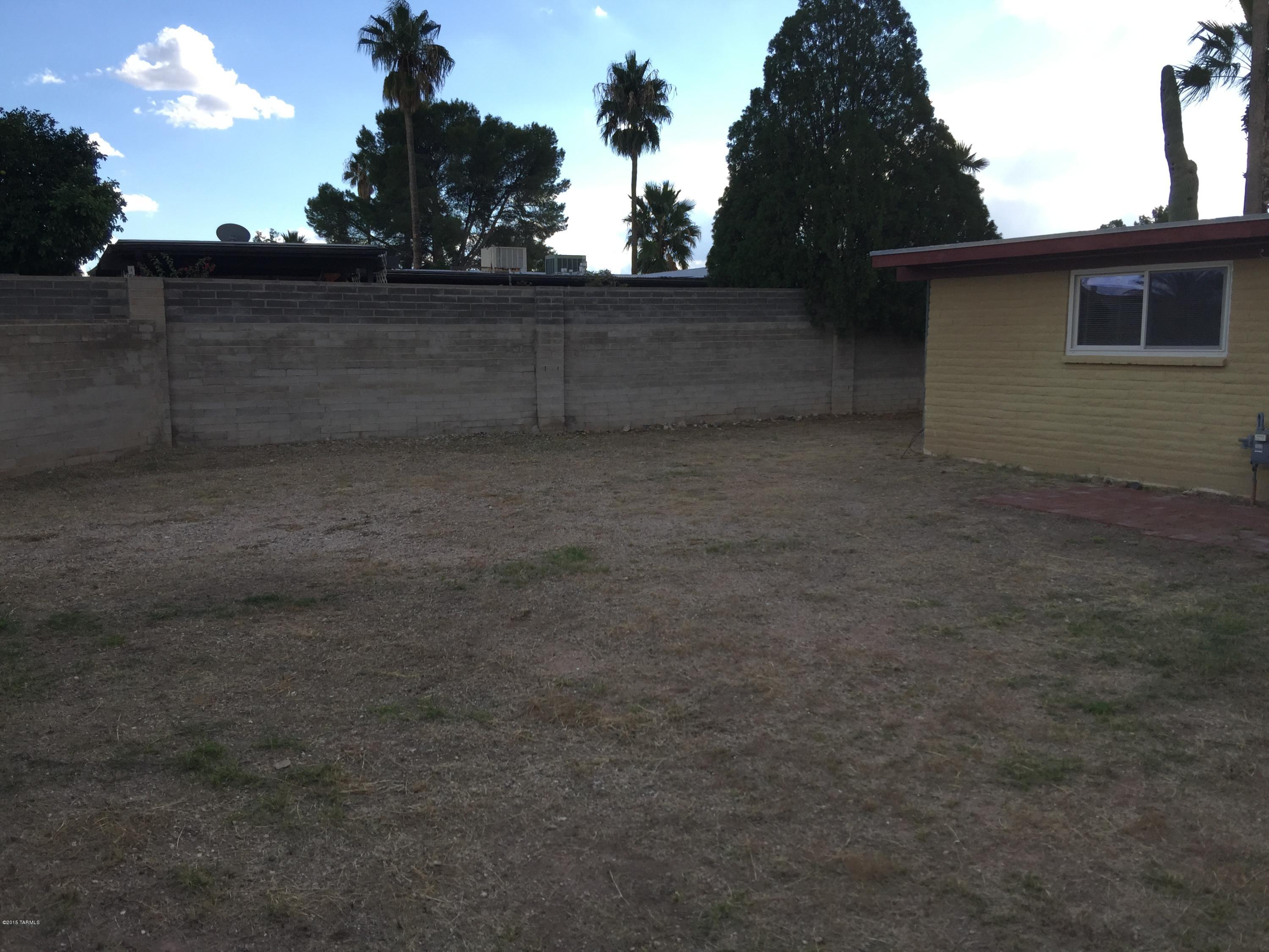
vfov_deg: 48.2
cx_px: 634
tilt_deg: -6.4
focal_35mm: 29
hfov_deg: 61.7
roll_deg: -2.4
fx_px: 1063
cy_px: 476
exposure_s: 1/920
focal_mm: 4.15
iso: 32
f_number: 2.2
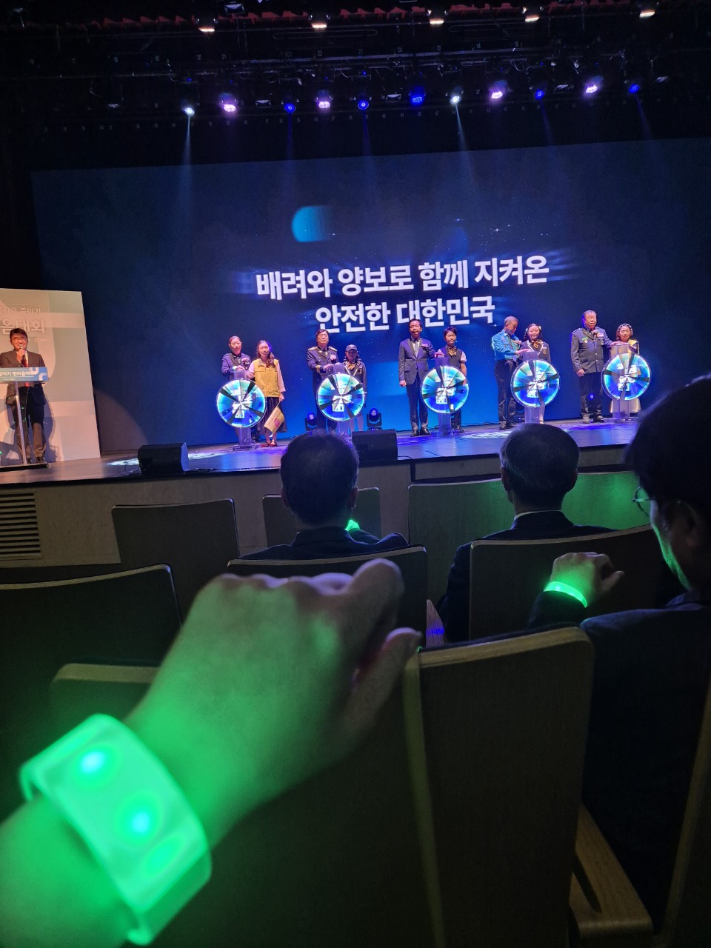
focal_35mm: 23
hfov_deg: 58.9
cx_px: 356
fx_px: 630
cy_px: 474
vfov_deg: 73.9
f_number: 1.8
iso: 640
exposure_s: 1/60
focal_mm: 5.4
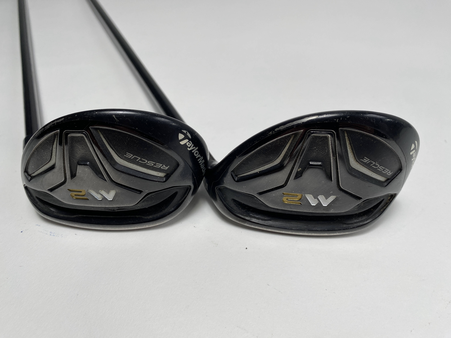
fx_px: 339
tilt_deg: -39.3
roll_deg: +1.4
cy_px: 169
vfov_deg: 53.1
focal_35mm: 26
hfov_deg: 67.3
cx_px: 226
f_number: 1.8
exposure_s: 1/426
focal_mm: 4.25
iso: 32
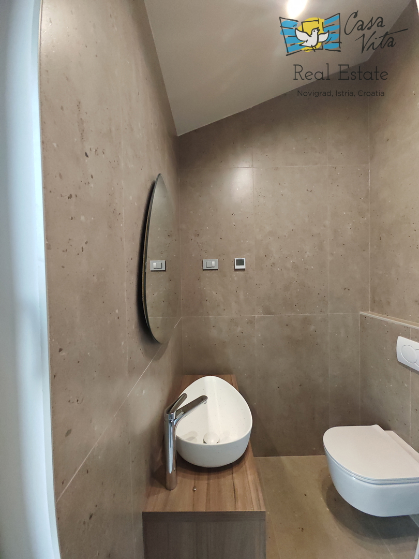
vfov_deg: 106.2
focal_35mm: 13
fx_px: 210
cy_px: 280
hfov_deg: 89.9
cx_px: 210
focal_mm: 1.82
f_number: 2
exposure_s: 1/33
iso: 320
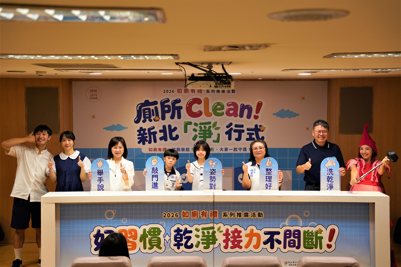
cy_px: 134
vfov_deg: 26.9
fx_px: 559
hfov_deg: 39.5
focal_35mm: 50
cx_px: 200
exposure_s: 1/60
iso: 160
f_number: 3.2
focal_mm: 50.2
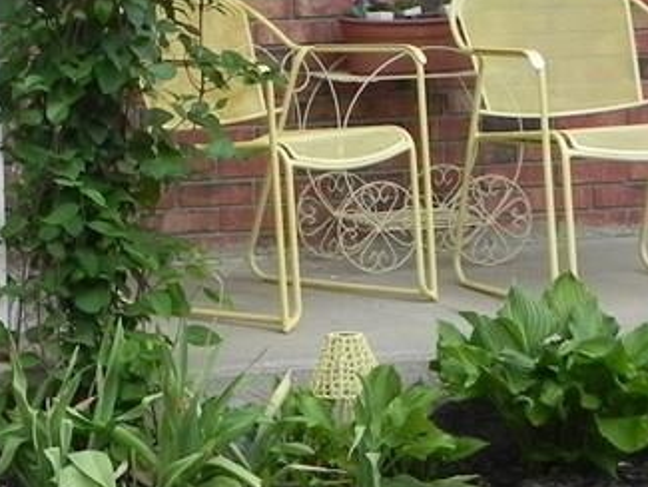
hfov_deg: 14.8
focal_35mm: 129
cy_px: -146
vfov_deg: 11.2
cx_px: -116
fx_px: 2416
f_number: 5.6
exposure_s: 1/200
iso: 160
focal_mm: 7.3
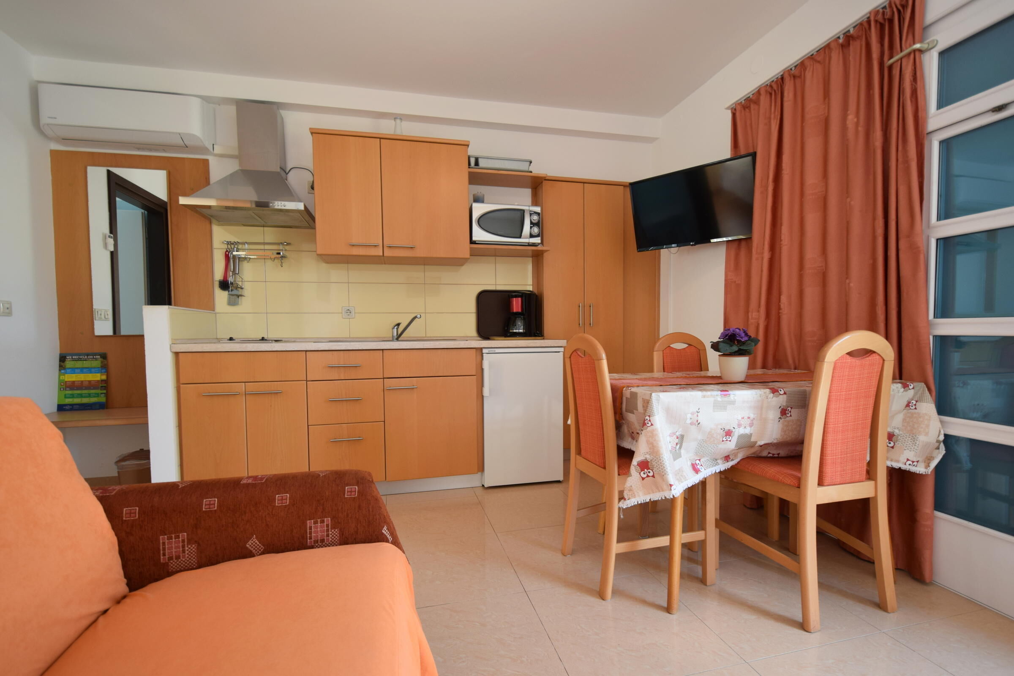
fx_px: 422
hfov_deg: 100.4
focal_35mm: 15
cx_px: 507
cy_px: 338
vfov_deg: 77.3
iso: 400
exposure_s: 1/80
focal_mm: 10
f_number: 4.5
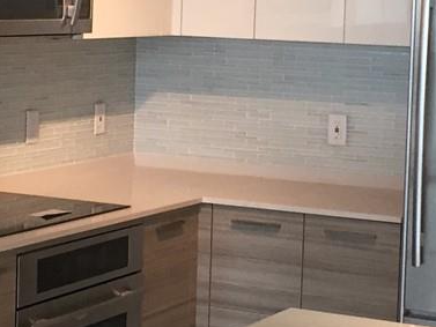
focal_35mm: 123
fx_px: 1550
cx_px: 146
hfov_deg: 16.0
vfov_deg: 12.0
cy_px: 92
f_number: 2.2
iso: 50
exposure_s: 1/30
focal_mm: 4.15
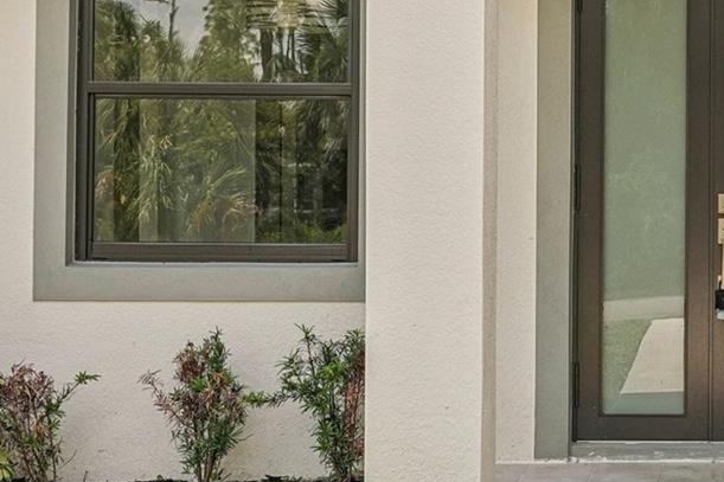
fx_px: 1816
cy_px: 121
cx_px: 739
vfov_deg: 15.1
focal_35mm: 90
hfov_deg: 21.7
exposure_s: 1/400
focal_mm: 34.5
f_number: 8
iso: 400
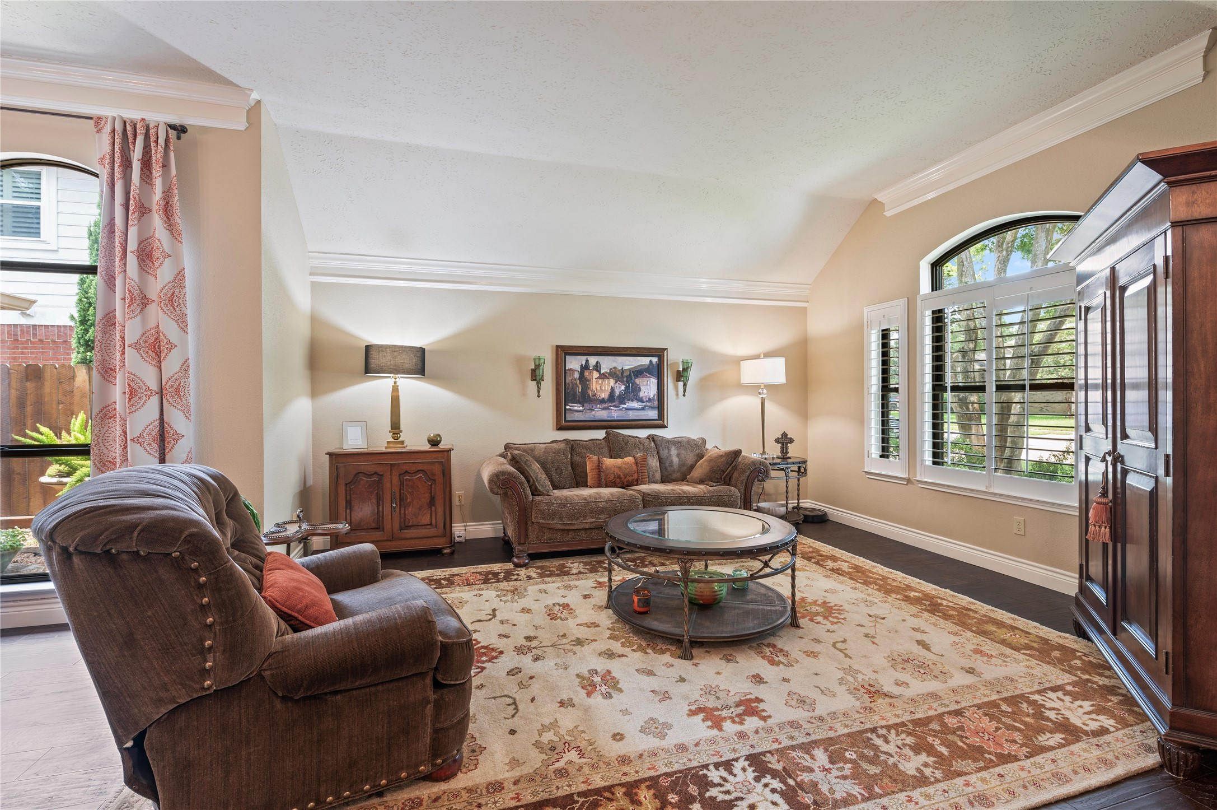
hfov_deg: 100.4
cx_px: 608
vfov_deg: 77.2
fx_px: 507
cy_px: 405
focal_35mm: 15
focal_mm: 15
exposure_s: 1/1.25
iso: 125
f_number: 6.3
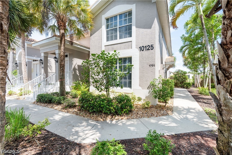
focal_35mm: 16
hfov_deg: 96.7
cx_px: 116
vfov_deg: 73.7
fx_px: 103
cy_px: 78
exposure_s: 1/2500
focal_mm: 16
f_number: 8
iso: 400
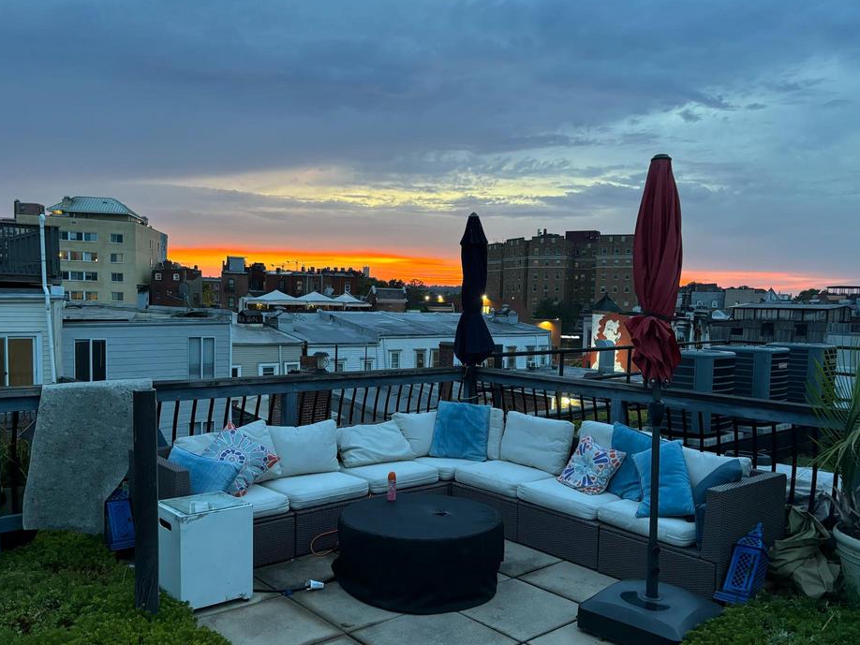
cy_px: 353
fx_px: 721
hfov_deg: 61.6
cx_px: 412
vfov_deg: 48.2
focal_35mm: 29
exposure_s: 1/60
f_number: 1.6
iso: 400
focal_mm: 5.96
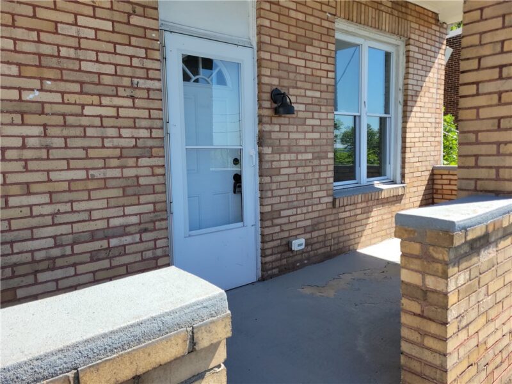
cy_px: 192
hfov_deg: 67.3
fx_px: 385
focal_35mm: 26
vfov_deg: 53.1
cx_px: 256
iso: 40
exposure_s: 1/857
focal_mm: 5.4
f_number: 1.8
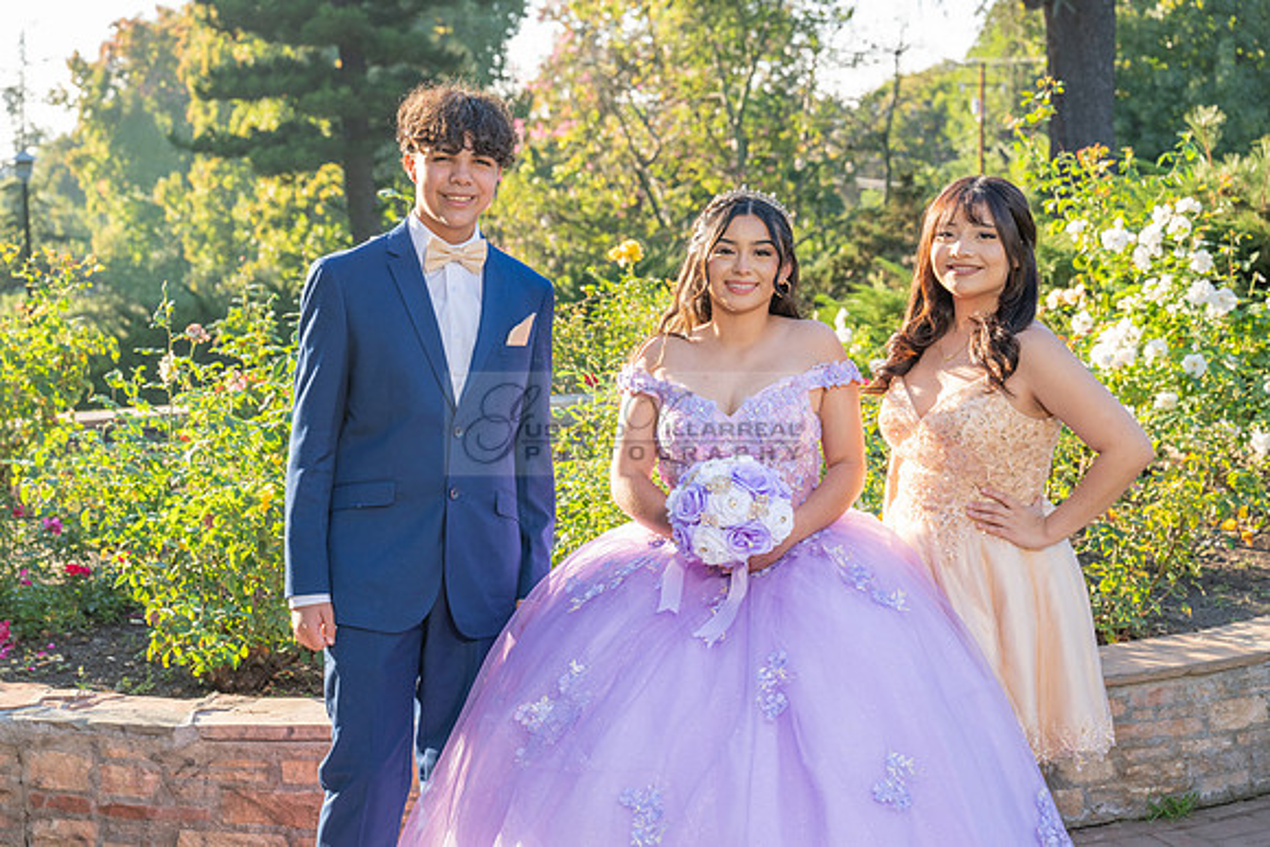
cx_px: 635
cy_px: 424
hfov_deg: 32.9
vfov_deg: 22.3
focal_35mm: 61
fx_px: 2152
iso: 200
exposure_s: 1/200
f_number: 5.6
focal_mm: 61
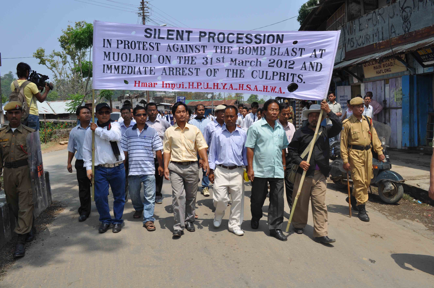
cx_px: 217
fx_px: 361
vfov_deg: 43.5
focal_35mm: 30
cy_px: 144
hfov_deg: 62.0
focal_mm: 20
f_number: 10
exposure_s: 1/400
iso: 200
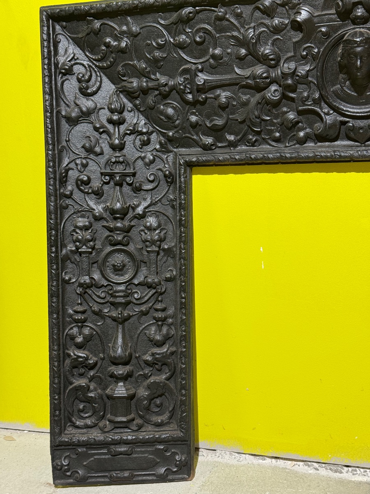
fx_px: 684
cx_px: 185
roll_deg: +3.5
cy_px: 247
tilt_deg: -11.4
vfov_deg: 39.7
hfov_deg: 30.3
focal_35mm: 48
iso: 125
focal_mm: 6.76
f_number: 1.78
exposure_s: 1/50
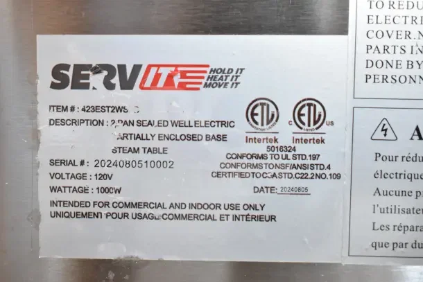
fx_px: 670
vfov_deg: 23.8
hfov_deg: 35.0
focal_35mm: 57
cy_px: 141
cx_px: 212
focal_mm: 38
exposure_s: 1/60
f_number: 4.8
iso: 2000
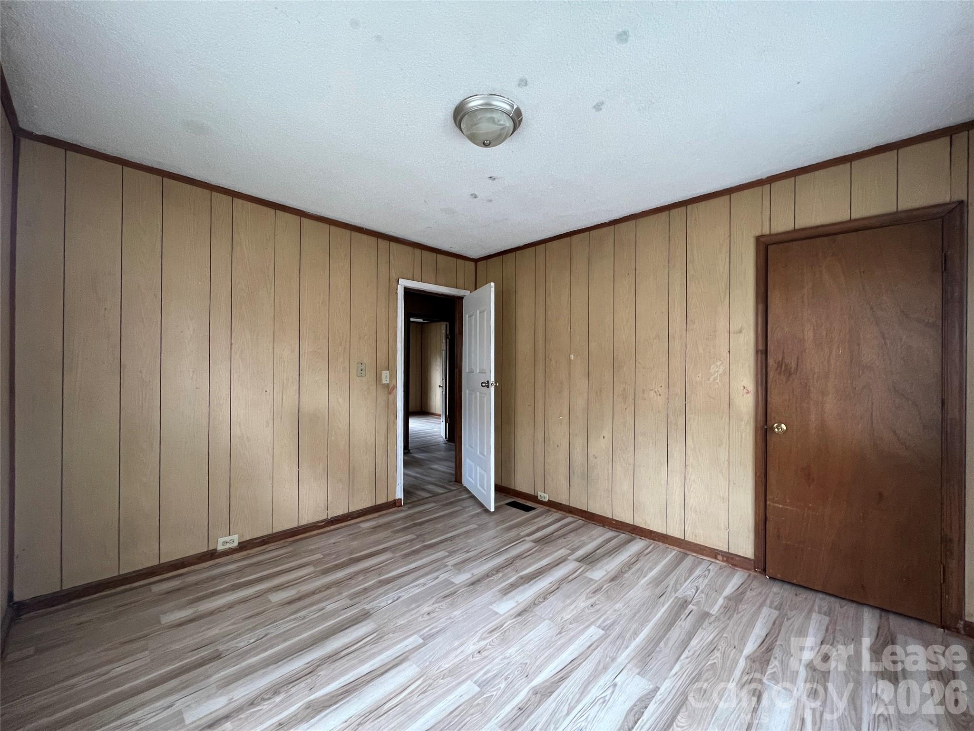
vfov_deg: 89.9
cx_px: 487
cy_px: 366
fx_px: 366
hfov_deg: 106.2
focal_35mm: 13
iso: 250
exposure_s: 1/61
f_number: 1.8
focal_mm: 1.57
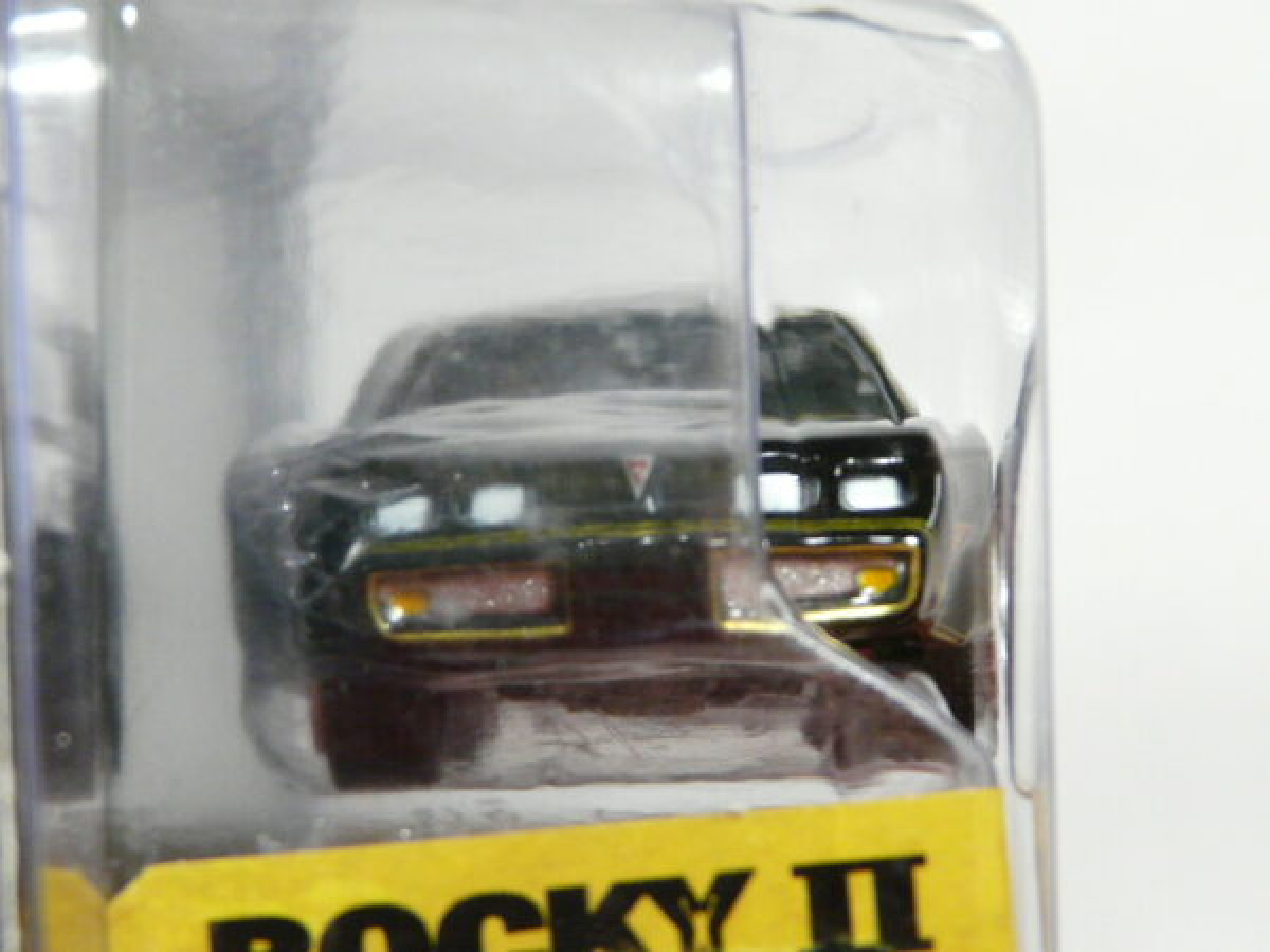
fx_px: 6384
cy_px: 476
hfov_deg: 11.4
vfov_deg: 8.5
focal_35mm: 174
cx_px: 635
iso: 200
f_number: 3.6
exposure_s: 1/30
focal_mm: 18
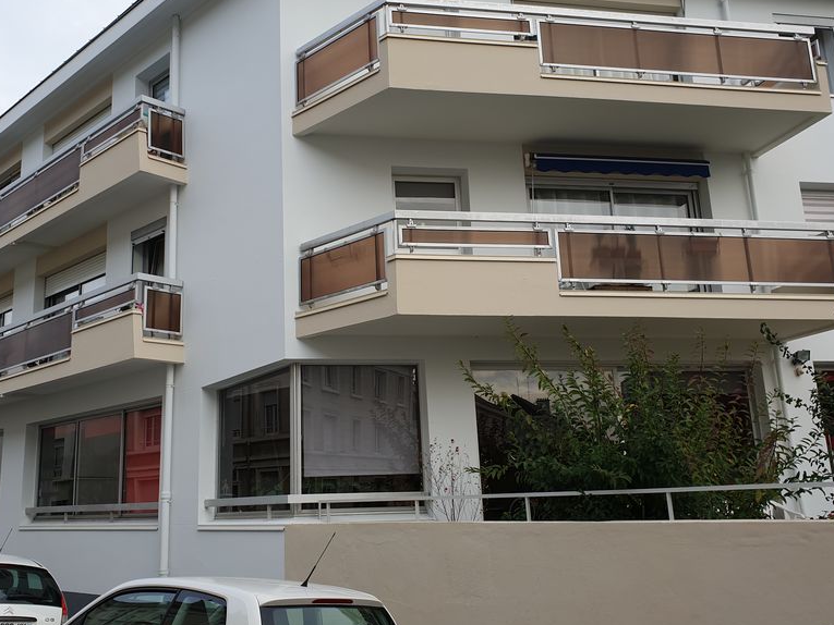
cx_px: 362
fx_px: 819
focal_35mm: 34
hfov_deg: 53.8
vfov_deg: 41.8
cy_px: 297
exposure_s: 1/571
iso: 50
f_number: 2.4
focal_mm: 4.3
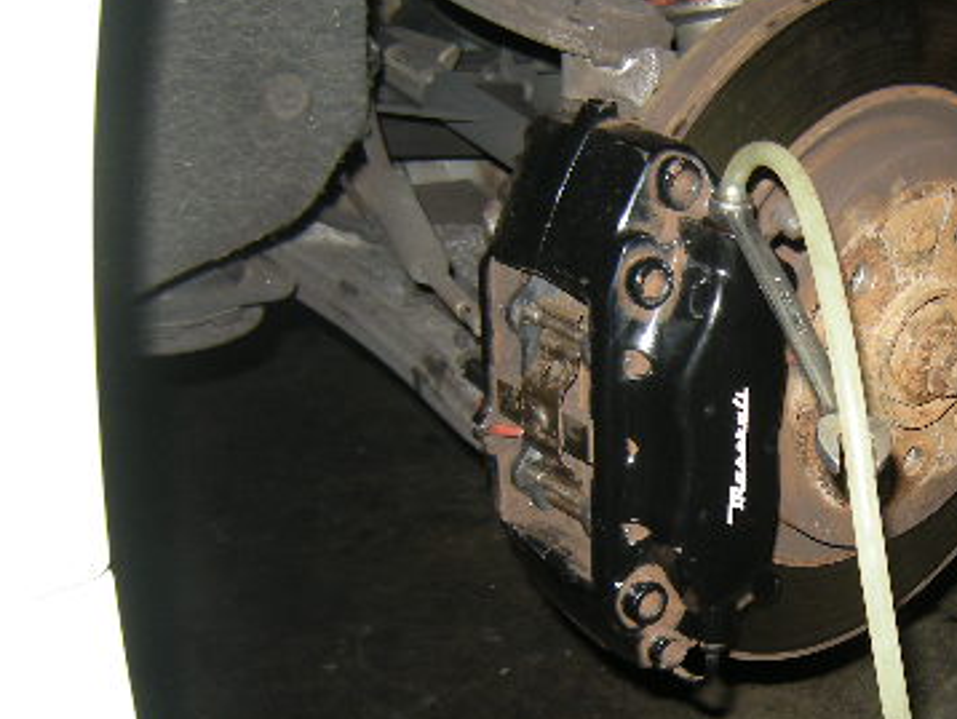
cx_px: 815
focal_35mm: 50
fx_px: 1383
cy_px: 519
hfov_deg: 36.4
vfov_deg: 28.8
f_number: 2.8
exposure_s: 1/60
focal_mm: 4.7
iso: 112
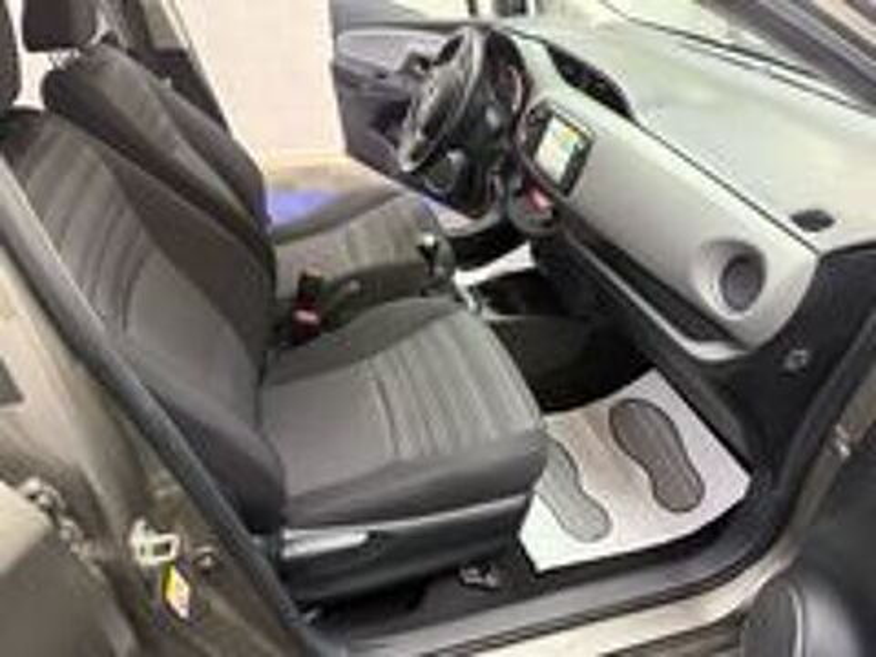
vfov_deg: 56.8
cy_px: 328
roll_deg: -0.7
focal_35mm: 24
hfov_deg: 71.6
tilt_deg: -35.6
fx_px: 607
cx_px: 438
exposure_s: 1/50
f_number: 1.78
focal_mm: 6.76
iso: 500
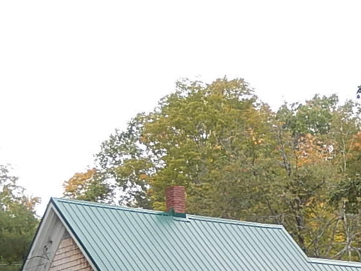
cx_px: 320
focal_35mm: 162
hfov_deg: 12.1
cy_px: 326
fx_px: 1690
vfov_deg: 9.1
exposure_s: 1/200
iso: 125
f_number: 4.6
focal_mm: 10.4
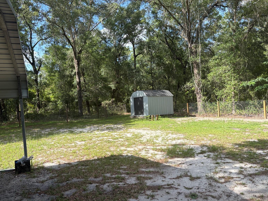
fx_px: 209
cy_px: 100
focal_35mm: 27
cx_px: 134
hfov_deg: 65.3
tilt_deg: +0.5
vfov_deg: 51.4
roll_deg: +4.6
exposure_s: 1/1099
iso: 50
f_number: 1.6
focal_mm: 5.96
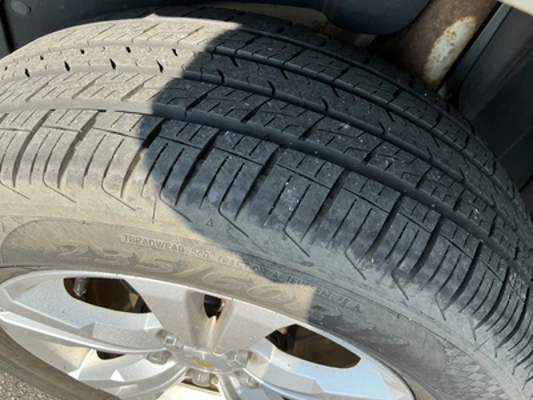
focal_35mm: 28
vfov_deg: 49.7
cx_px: 266
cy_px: 200
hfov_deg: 63.4
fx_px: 431
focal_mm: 3
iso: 25
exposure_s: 1/486
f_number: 1.8
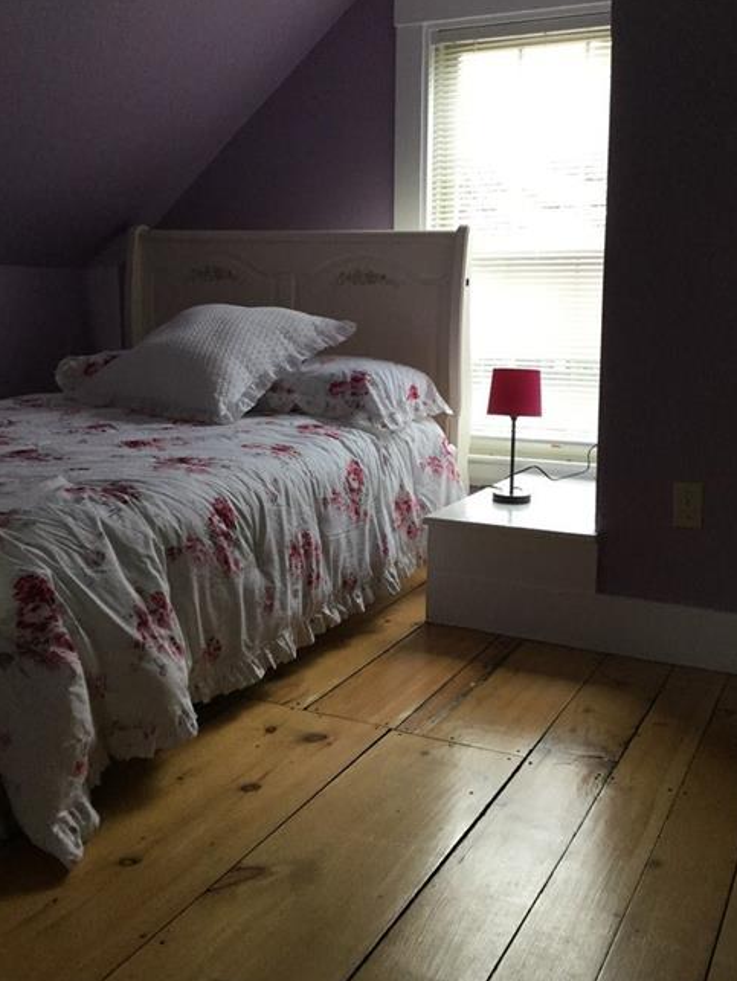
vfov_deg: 50.0
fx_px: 1049
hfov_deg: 38.7
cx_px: 363
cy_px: 432
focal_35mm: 37
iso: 40
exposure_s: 1/30
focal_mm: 3.3
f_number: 2.4
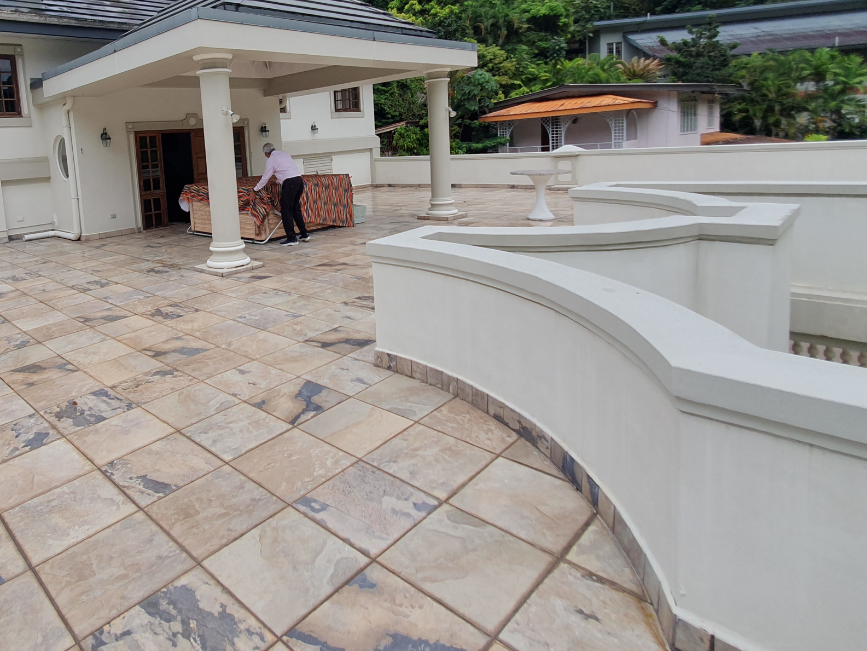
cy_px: 204
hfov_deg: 75.8
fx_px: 526
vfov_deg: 61.5
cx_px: 271
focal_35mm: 21
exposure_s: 1/988
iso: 50
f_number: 2.2
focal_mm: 1.8
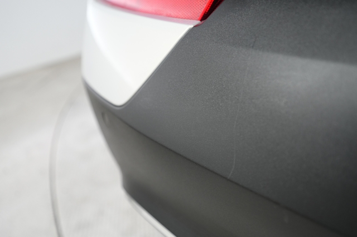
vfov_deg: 49.5
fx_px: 258
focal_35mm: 26
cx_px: 178
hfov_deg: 69.4
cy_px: 118
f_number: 2.8
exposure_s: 1/60
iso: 1250
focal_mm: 26
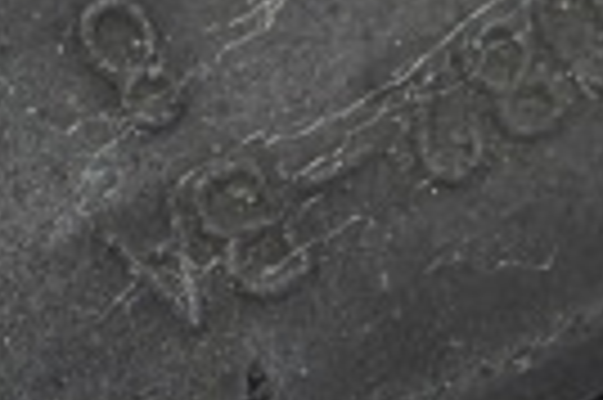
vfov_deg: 11.5
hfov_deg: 17.2
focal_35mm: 119
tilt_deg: -63.7
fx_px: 1991
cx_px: 351
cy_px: 160
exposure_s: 1/100
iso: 125
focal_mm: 2.22
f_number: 2.2
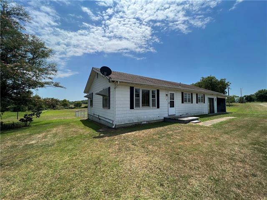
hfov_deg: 106.2
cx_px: 134
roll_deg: +0.0
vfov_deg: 89.9
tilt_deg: +2.4
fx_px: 100
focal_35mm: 13
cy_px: 100
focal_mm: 1.57
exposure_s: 1/1908
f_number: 1.8
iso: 32
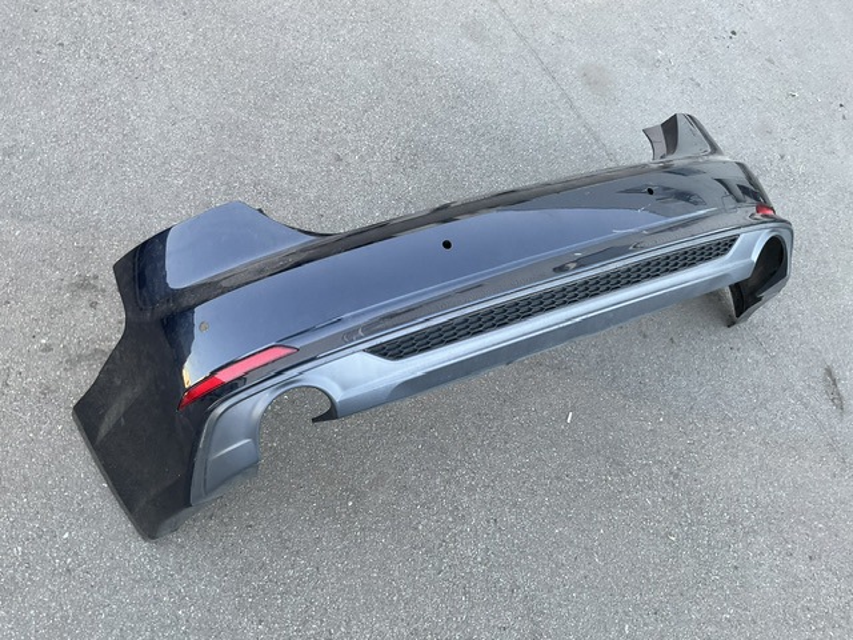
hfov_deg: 61.7
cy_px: 320
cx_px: 426
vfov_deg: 48.2
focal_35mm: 29
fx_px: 715
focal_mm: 3
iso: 64
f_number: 1.8
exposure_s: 1/87
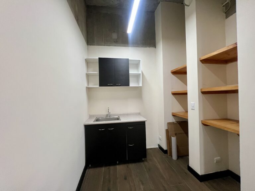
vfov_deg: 89.9
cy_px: 96
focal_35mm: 13
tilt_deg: +0.7
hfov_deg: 106.2
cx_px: 128
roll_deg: +1.4
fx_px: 96
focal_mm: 1.57
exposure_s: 1/60
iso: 250
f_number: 1.8
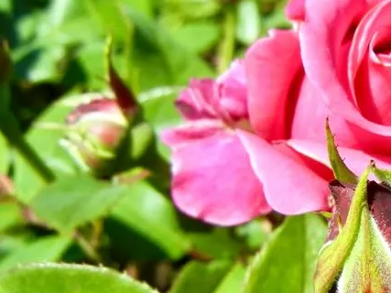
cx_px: 405
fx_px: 813
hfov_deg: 25.5
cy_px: 154
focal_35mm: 72
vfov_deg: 20.4
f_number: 3.5
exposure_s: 1/922
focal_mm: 5.4
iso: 160
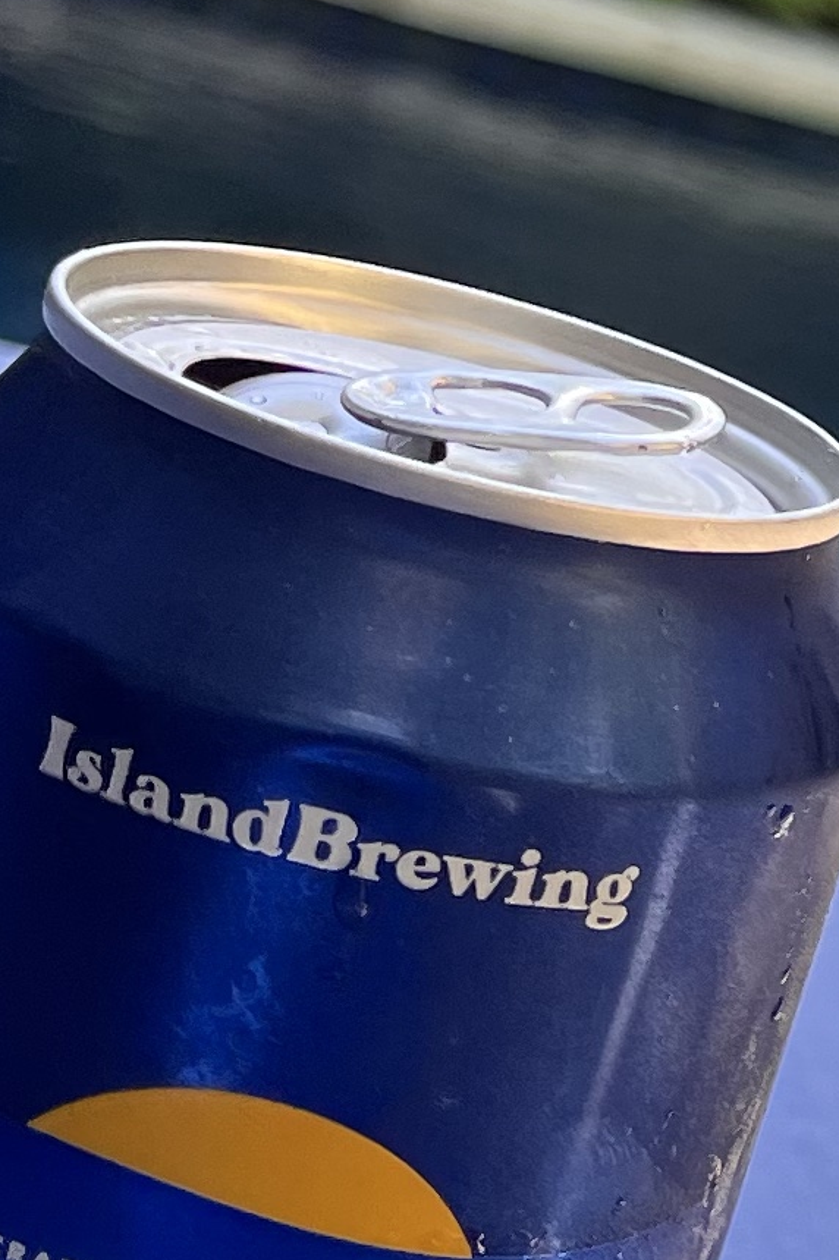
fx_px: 4443
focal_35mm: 127
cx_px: 1713
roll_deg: -18.4
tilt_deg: -7.6
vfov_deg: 16.1
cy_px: 483
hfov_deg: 10.0
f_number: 1.6
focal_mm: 5.1
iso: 50
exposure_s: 1/221
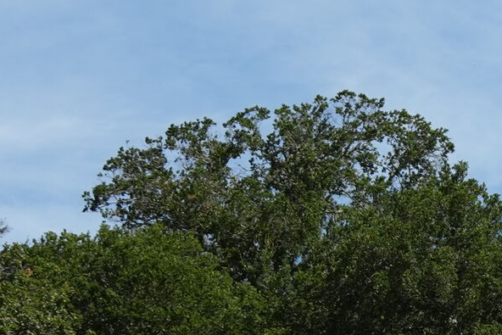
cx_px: 769
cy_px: 652
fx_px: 5091
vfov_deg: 3.7
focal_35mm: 365
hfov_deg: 5.6
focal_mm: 50
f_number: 4.5
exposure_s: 1/2000
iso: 250
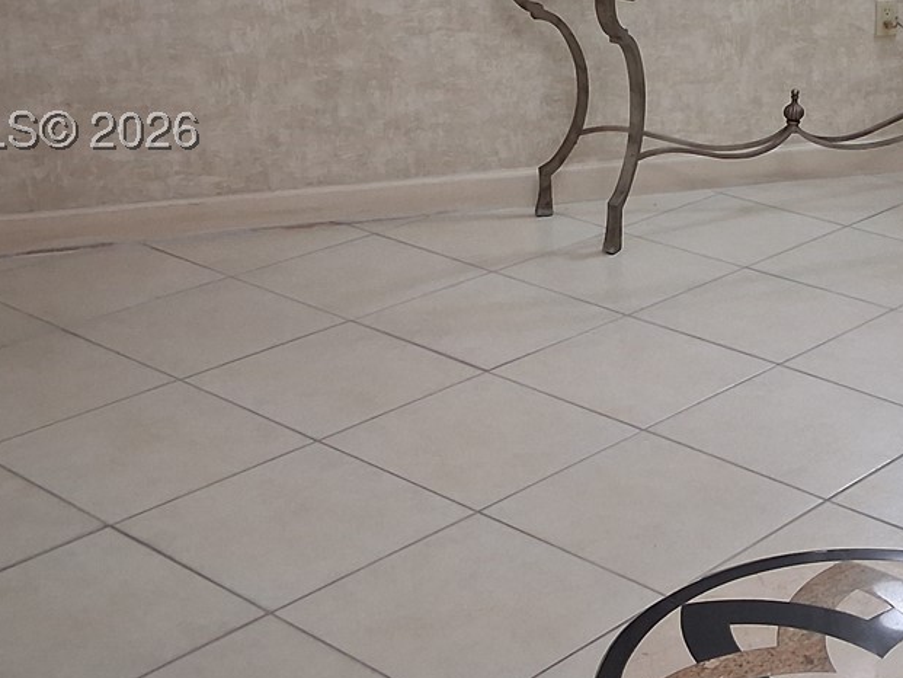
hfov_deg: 28.4
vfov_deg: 21.7
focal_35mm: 67
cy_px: 140
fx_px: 1748
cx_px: 711
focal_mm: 3.98
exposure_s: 1/50
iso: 400
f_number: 1.8
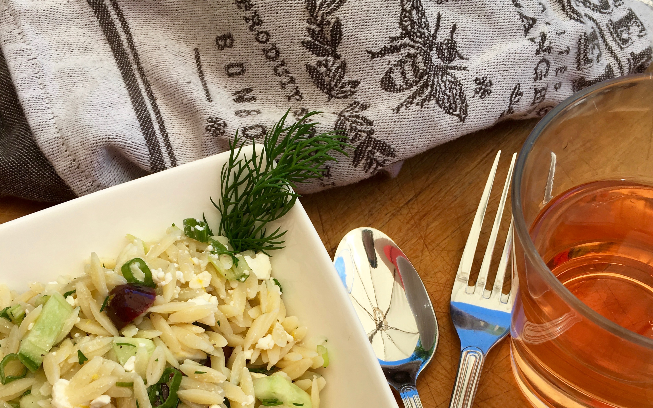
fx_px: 747
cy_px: 358
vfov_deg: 29.4
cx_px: 334
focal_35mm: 42
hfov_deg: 47.2
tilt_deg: -64.3
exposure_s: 1/509
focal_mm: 4.15
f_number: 2.2
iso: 25
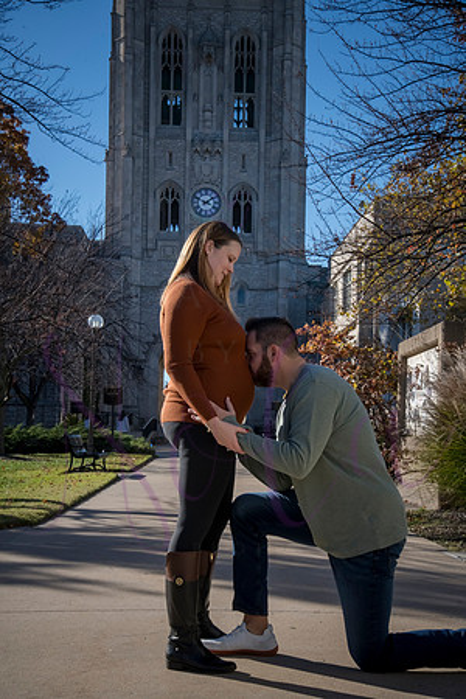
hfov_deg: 26.0
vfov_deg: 38.2
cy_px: 350
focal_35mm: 52
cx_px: 233
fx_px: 1010
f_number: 20
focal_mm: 52
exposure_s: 1/160
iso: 640
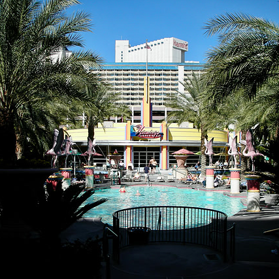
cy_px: 140
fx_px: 383
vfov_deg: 40.0
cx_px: 146
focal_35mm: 42
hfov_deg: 40.0
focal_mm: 5.8
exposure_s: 1/96.3
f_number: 8.5
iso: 50
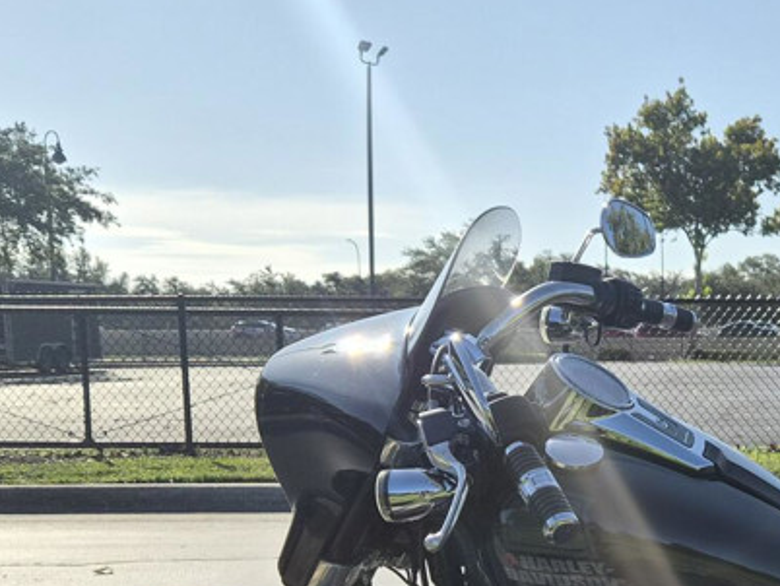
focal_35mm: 61
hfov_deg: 29.2
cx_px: 812
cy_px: 503
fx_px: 1375
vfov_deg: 23.5
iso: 80
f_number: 1.8
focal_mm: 5.4
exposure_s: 1/7264
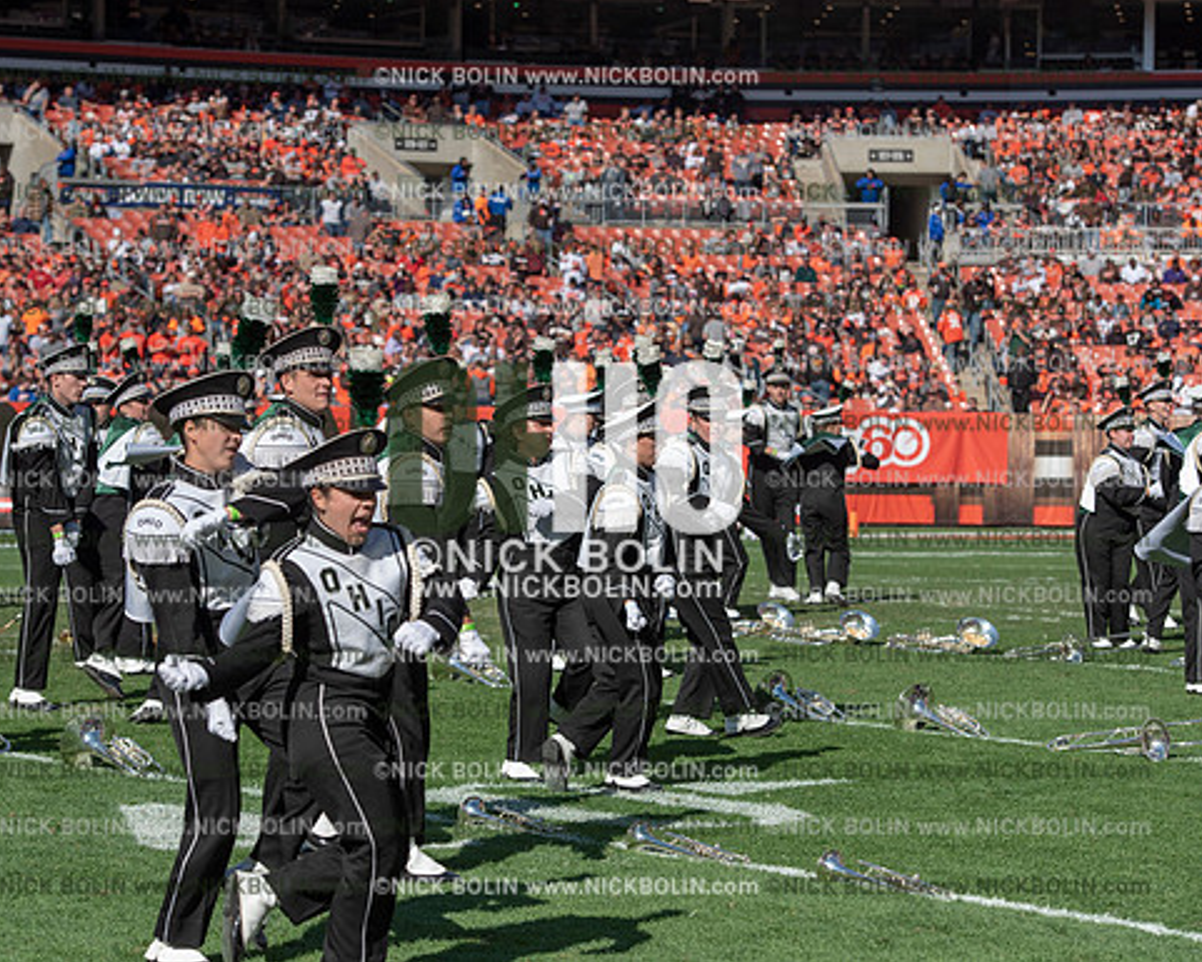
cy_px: 481
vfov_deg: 13.9
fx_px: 3950
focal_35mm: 111
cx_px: 565
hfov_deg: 17.3
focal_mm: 98
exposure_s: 1/4000
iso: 400
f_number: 5
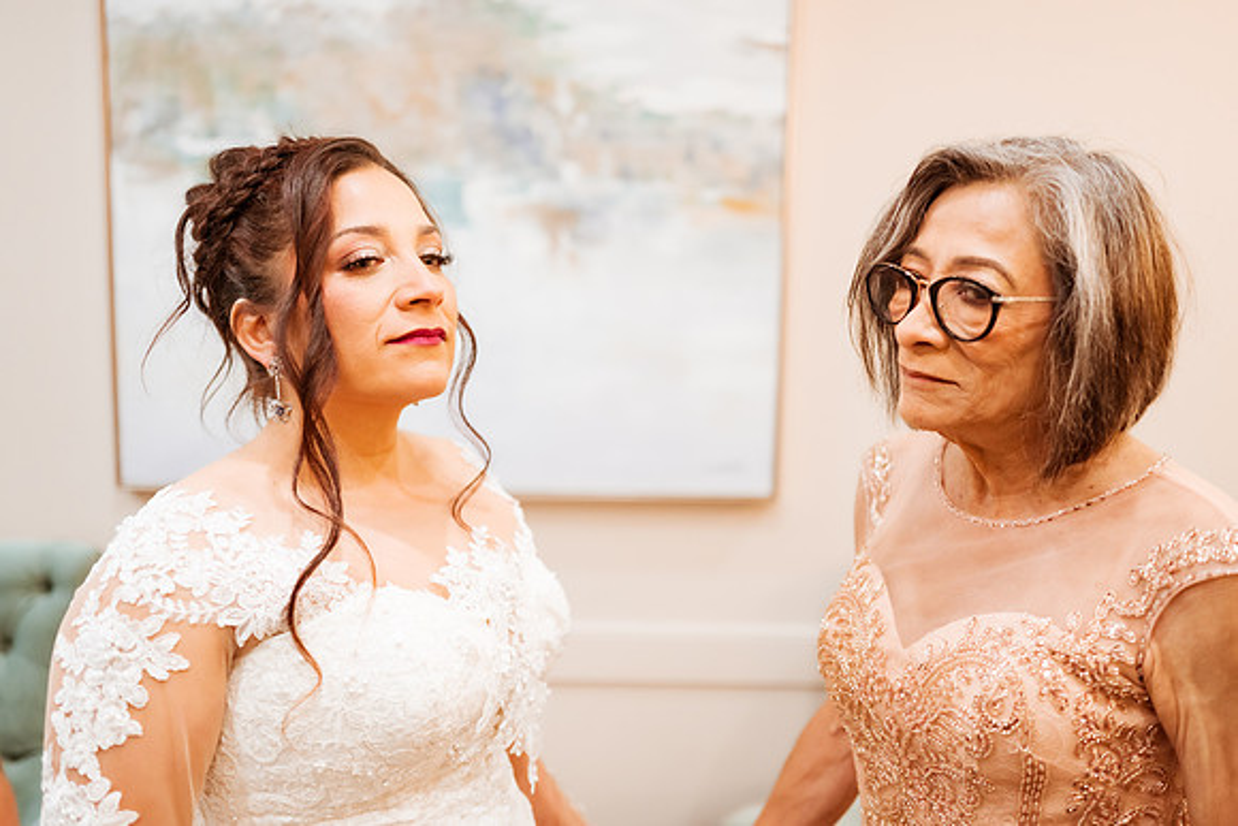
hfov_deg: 54.4
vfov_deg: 37.9
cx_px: 619
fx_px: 1204
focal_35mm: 35
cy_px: 413
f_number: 1.8
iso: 1250
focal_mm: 35
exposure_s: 1/500
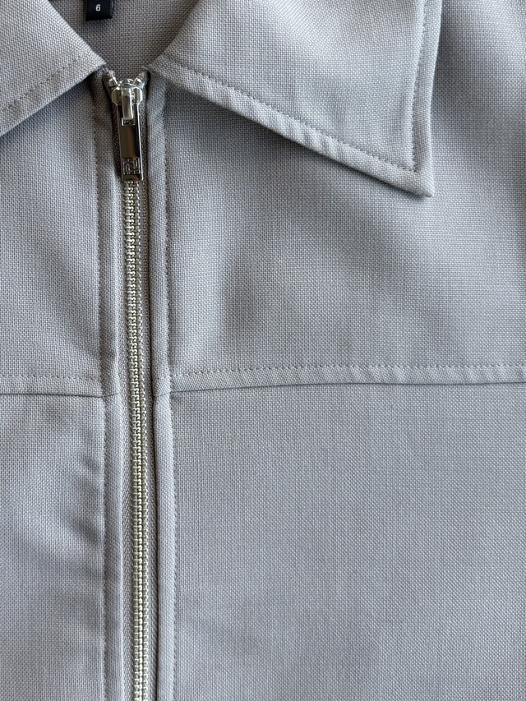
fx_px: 911
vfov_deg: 41.8
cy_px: 268
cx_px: 109
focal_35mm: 45
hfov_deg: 31.4
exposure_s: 1/121
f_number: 1.78
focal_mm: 6.76
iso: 80
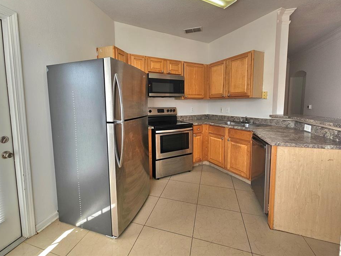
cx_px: 163
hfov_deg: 102.0
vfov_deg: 85.5
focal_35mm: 14
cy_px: 118
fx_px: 138
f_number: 2.2
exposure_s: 1/169
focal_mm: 2.2
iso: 50
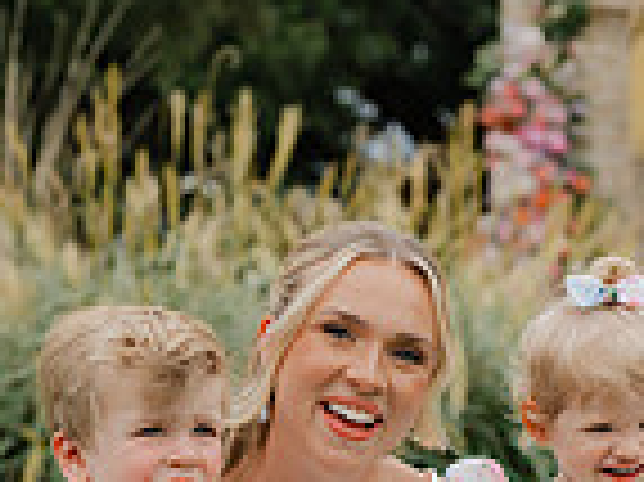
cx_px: 423
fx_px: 2807
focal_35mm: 151
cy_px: 572
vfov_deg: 9.7
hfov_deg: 13.1
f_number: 3.2
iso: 80
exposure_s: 1/1250
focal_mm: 50
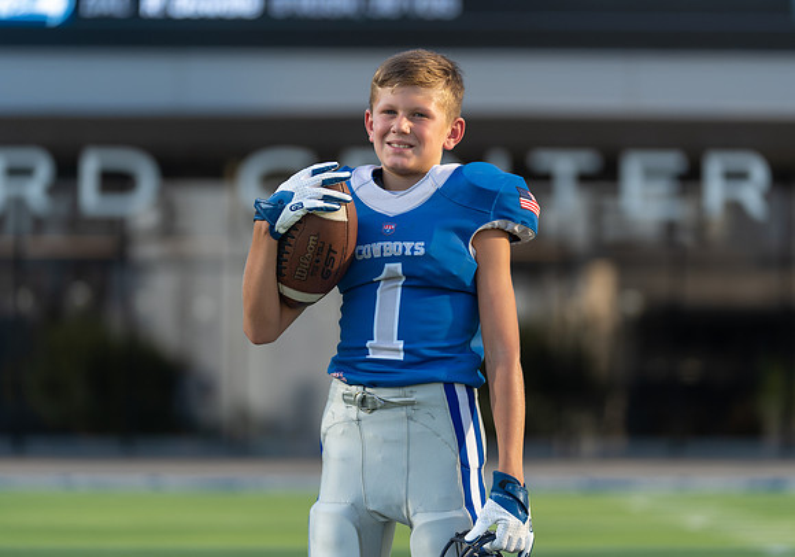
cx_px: 399
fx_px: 3620
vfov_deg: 8.8
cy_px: 280
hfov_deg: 12.5
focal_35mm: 161
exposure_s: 1/640
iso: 100
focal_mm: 138
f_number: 2.8
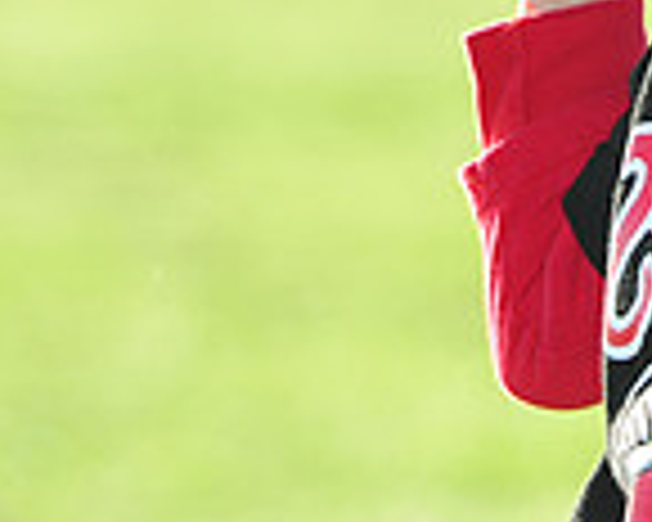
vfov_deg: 2.1
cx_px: 904
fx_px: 14473
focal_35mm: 750
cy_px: -338
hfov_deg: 2.6
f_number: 7.1
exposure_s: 1/500
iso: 400
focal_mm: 200
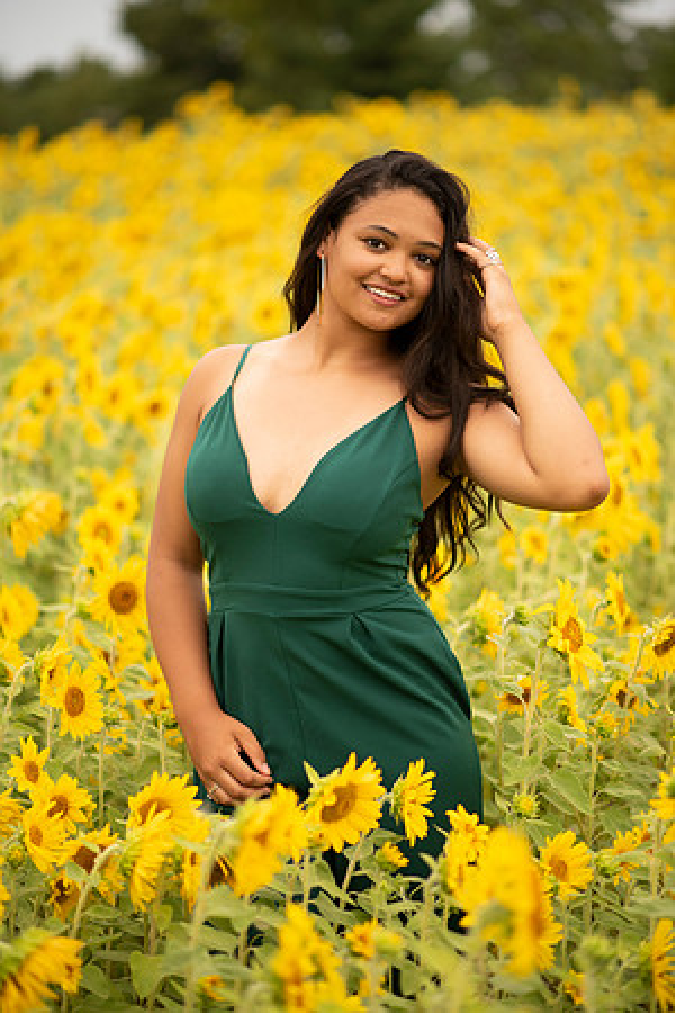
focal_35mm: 85
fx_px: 2390
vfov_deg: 23.9
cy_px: 506
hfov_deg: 16.1
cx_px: 338
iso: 100
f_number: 1.8
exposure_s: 1/250
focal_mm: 85
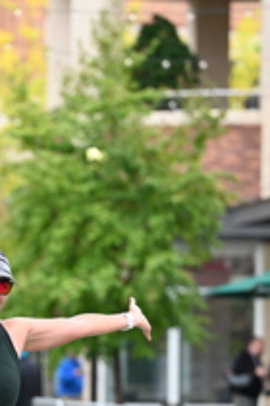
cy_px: 329
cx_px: -22
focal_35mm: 264
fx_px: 2970
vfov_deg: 7.8
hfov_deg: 5.2
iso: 640
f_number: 2.8
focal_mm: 101
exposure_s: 1/1600
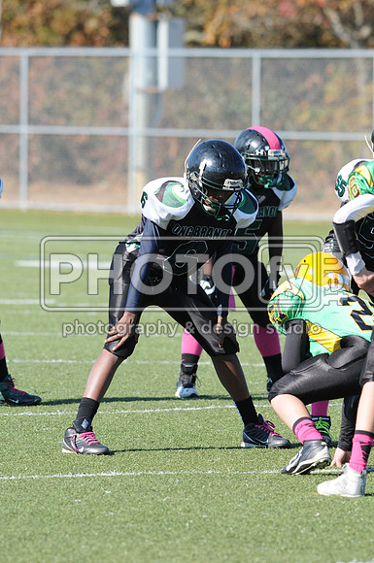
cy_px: 282
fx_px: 7033
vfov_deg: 4.6
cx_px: 187
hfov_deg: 3.0
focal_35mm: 450
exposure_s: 1/500
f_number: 6.3
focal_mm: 300
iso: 200
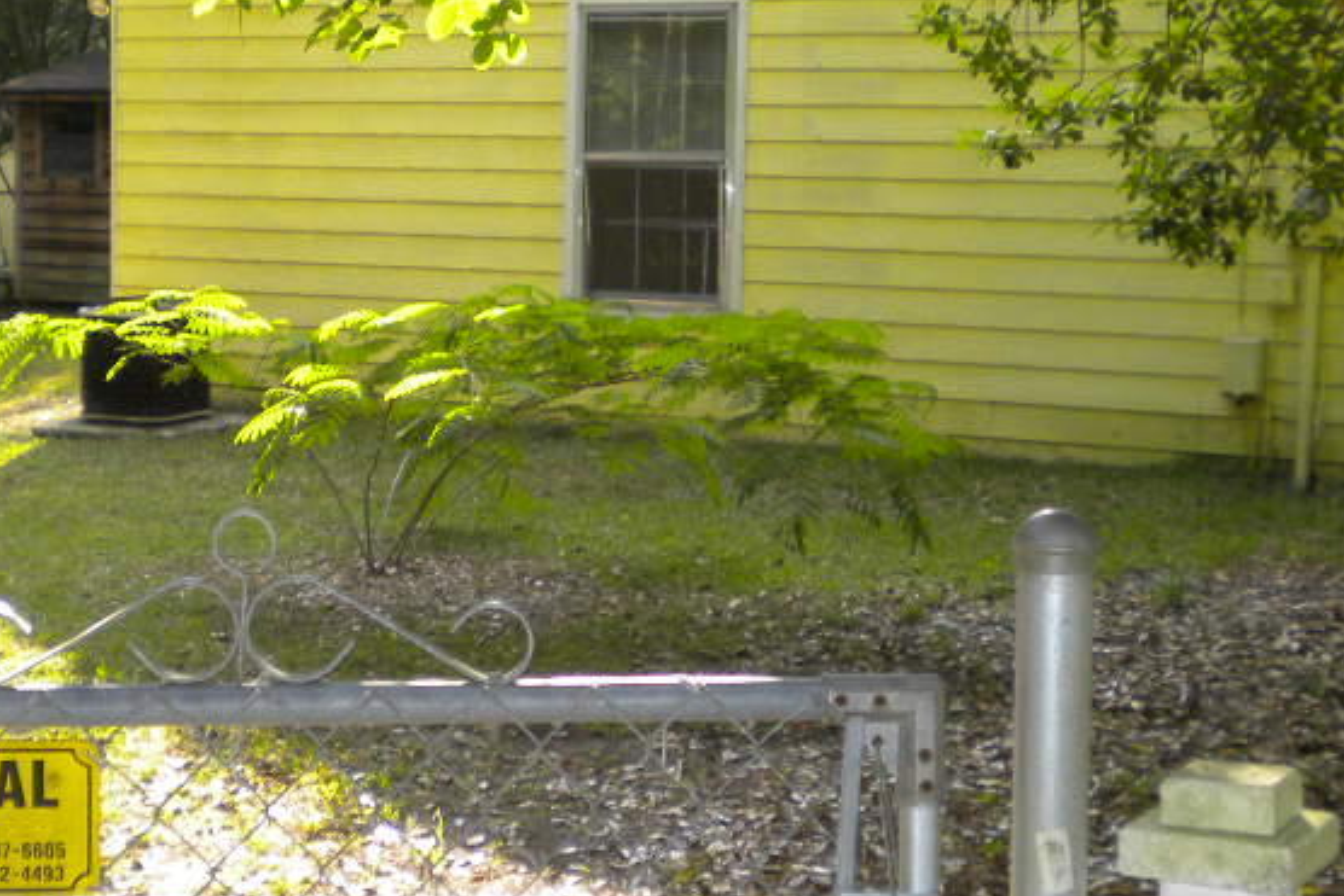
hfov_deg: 30.0
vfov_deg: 20.3
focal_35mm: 67
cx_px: 590
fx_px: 2502
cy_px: 382
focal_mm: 6.3
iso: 113
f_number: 3.1
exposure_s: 1/212
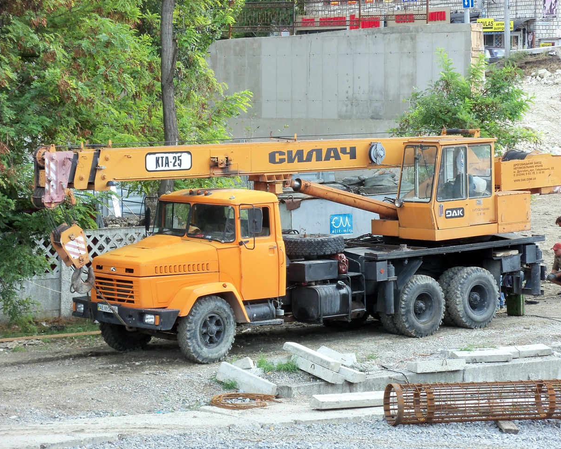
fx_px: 2291
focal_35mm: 138
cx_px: 291
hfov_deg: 14.0
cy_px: 224
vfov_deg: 11.2
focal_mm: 23.7
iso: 80
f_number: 4.7
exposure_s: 1/80
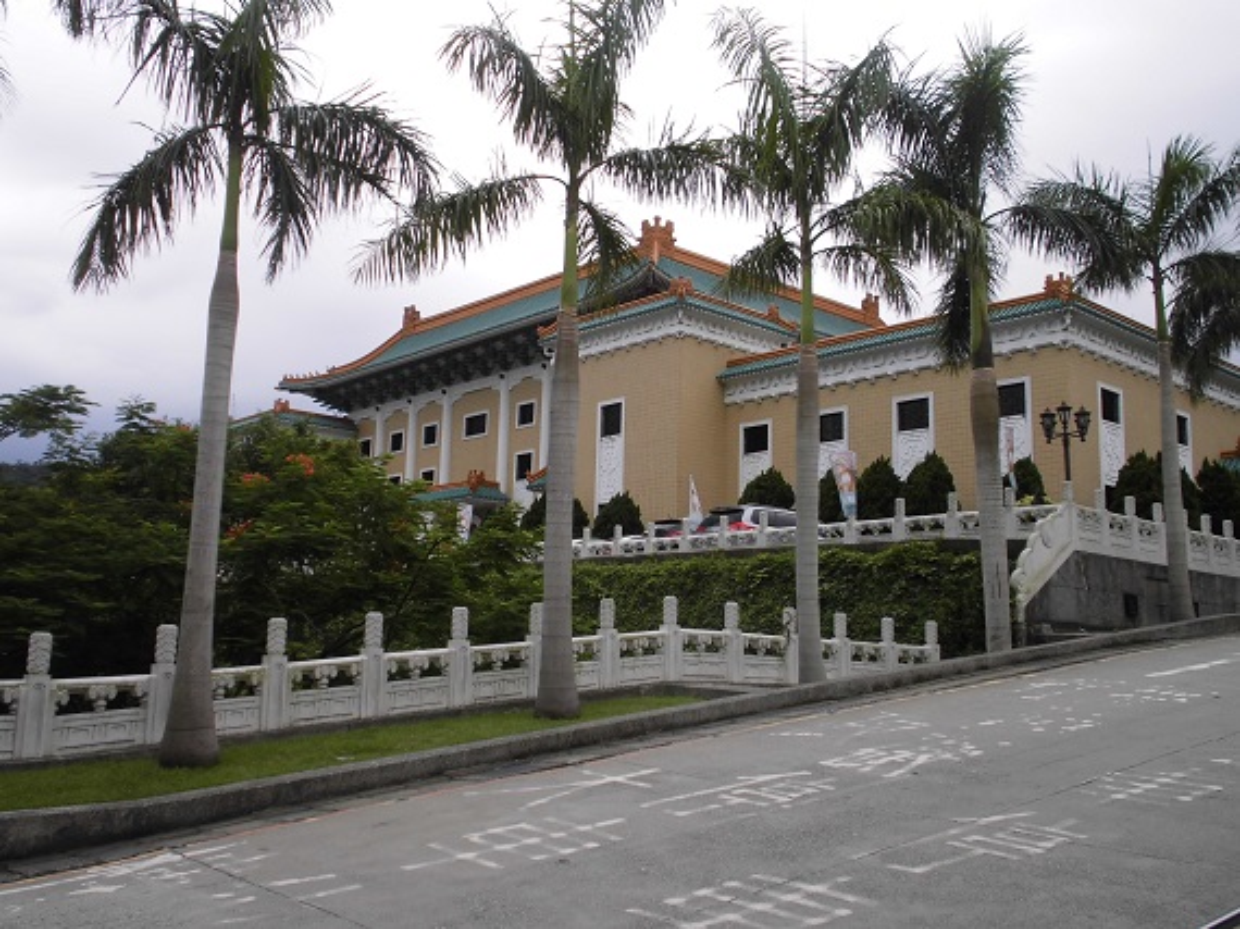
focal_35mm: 33
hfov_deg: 55.4
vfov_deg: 42.9
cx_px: 620
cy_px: 464
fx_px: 1182
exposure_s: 1/250
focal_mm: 6
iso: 64
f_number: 3.6
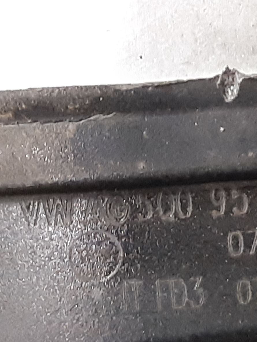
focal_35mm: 45
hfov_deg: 30.6
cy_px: 203
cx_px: 236
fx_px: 446
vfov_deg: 41.9
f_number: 1.7
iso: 400
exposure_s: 1/25
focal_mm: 3.93
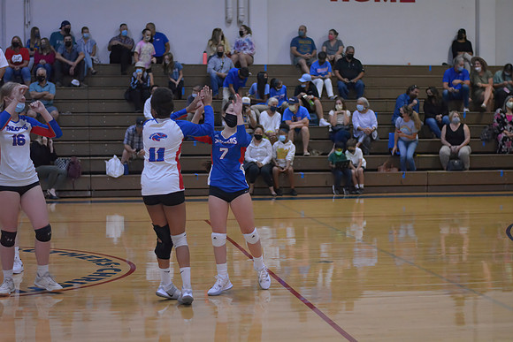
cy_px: 171
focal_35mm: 75
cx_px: 256
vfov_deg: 18.2
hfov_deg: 27.0
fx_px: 1069
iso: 5000
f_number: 2
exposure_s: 1/1250
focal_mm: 50
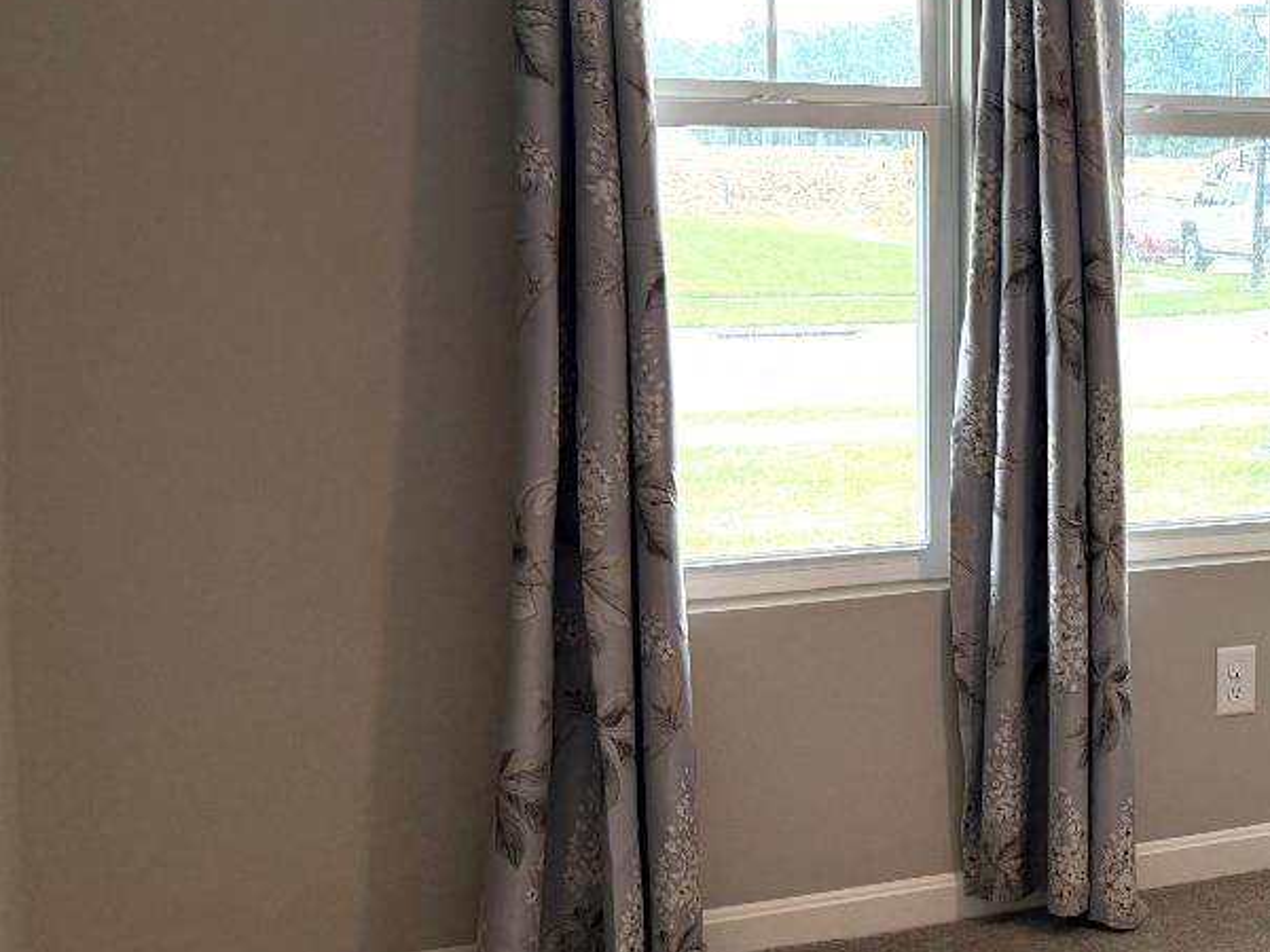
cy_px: 314
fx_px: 2201
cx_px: 1382
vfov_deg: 24.3
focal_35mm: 60
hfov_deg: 29.2
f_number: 1.78
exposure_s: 1/224
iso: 200
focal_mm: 6.76
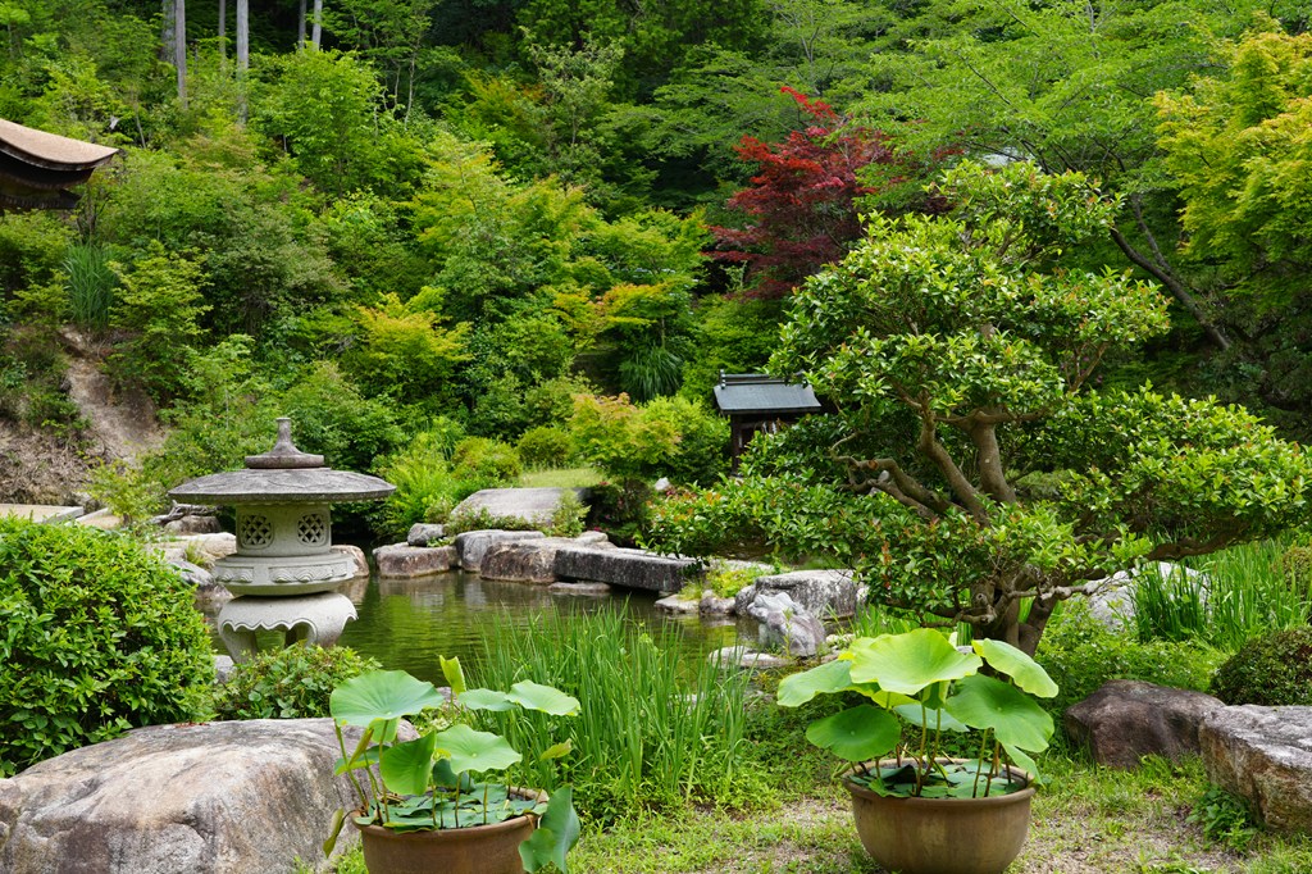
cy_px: 437
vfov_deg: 34.2
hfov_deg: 49.6
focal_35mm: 39
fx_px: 1421
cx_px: 656
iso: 100
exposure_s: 1/160
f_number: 5
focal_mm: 39
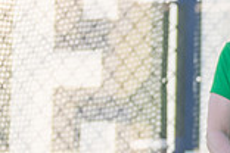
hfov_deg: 8.6
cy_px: 180
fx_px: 1476
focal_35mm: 231
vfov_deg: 5.9
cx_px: 378
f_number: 1.2
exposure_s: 1/1600
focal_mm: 50
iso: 100
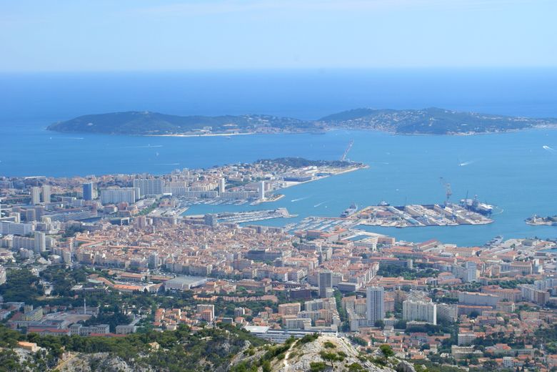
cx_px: 278
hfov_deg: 27.0
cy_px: 186
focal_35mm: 75
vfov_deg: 18.2
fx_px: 1160
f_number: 13
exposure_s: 1/160
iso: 100
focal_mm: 50
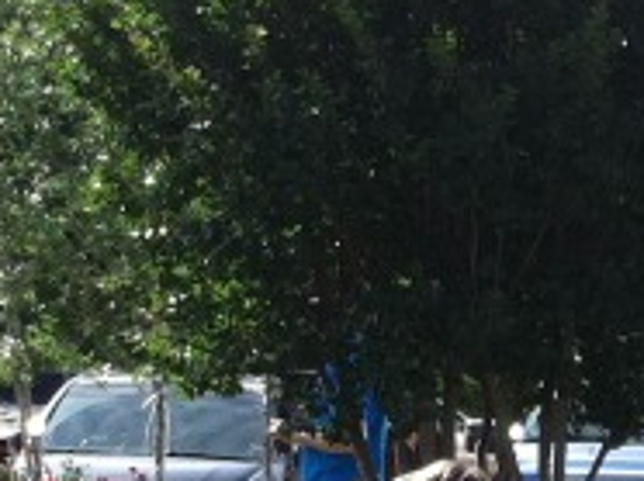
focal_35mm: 193
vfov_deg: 7.5
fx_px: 3586
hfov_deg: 9.9
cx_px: 1046
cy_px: 782
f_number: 2.8
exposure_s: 1/517
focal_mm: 3.85
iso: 80
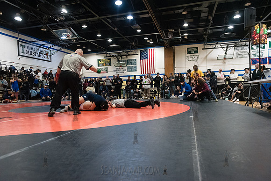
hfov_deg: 73.7
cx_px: 136
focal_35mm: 24
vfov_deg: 53.2
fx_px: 181
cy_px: 90
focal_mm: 24
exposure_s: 1/500
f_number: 3.2
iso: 8000
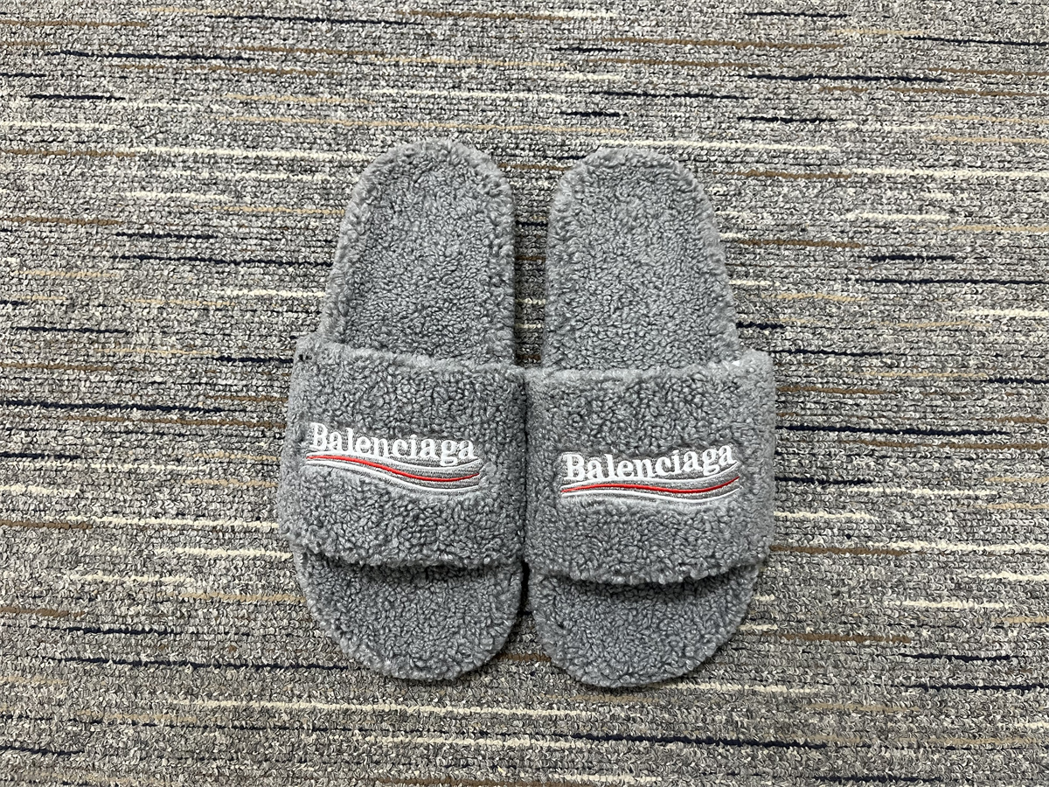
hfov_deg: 67.3
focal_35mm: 26
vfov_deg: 53.1
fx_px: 788
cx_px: 524
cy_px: 394
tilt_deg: -77.4
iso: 200
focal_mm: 5.1
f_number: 1.6
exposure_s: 1/50
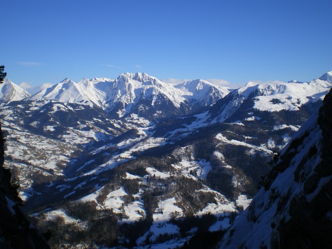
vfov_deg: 36.8
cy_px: 126
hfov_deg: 47.8
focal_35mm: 39
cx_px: 162
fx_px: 374
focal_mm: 6.3
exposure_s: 1/500
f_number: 4.6
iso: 64
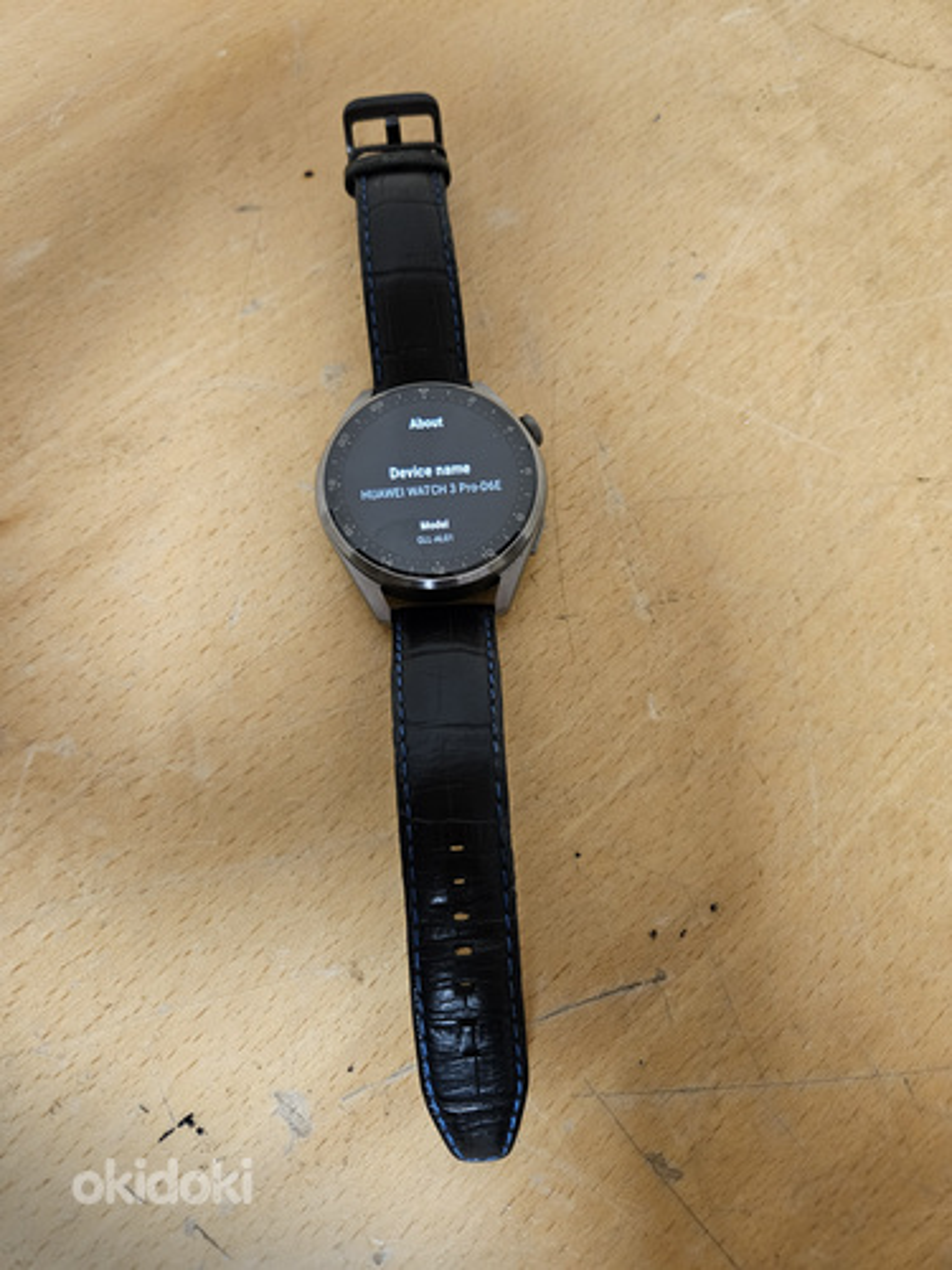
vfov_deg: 73.9
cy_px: 635
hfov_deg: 58.9
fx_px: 843
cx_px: 476
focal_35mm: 23
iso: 500
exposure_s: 1/50
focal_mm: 5.4
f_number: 1.8
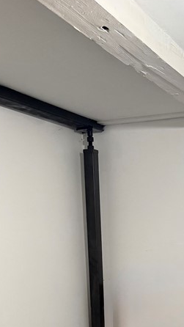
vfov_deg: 31.3
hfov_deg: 19.6
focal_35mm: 60
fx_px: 520
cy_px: 353
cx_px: 177
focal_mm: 6.76
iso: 200
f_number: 1.78
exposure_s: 1/60
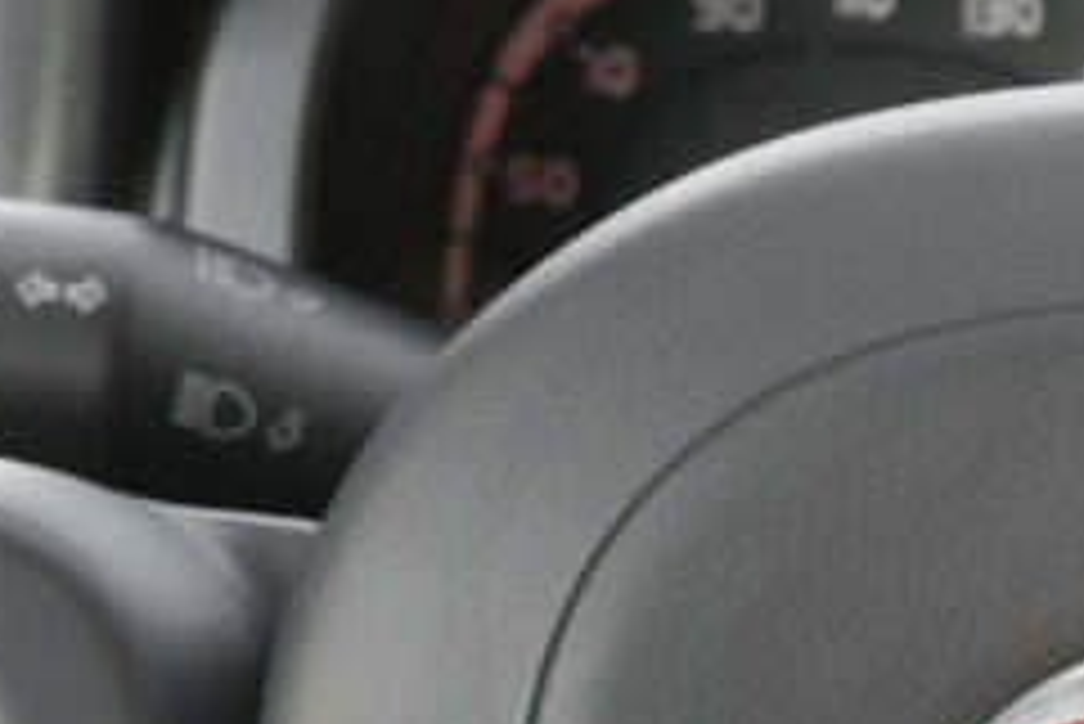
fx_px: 8707
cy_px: 1099
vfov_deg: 4.7
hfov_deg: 7.1
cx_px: 1264
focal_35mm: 289
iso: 2000
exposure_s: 1/80
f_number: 9
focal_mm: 45
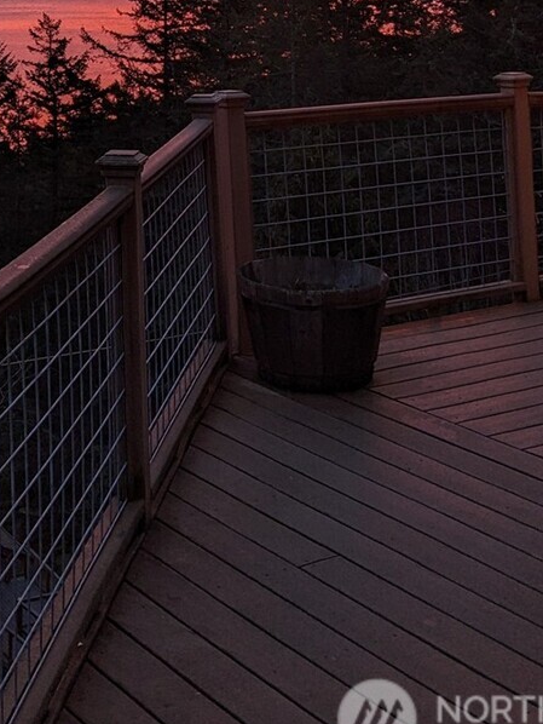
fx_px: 1359
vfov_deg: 27.0
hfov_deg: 22.1
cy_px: -97
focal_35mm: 65
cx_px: 54
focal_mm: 4.38
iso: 39
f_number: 1.73
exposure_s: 1/154
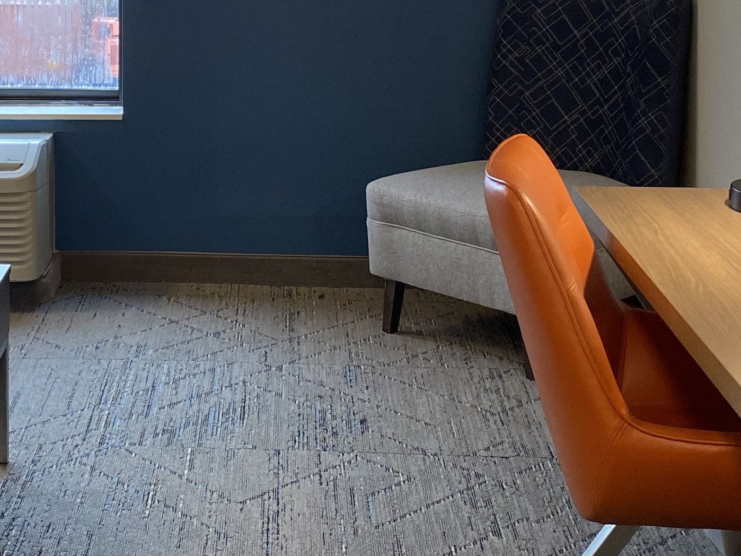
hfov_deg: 25.6
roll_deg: -0.4
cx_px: 166
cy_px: 23
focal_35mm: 75
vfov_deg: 19.2
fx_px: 1605
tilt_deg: -7.0
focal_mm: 4.25
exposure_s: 1/60
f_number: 1.8
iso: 125
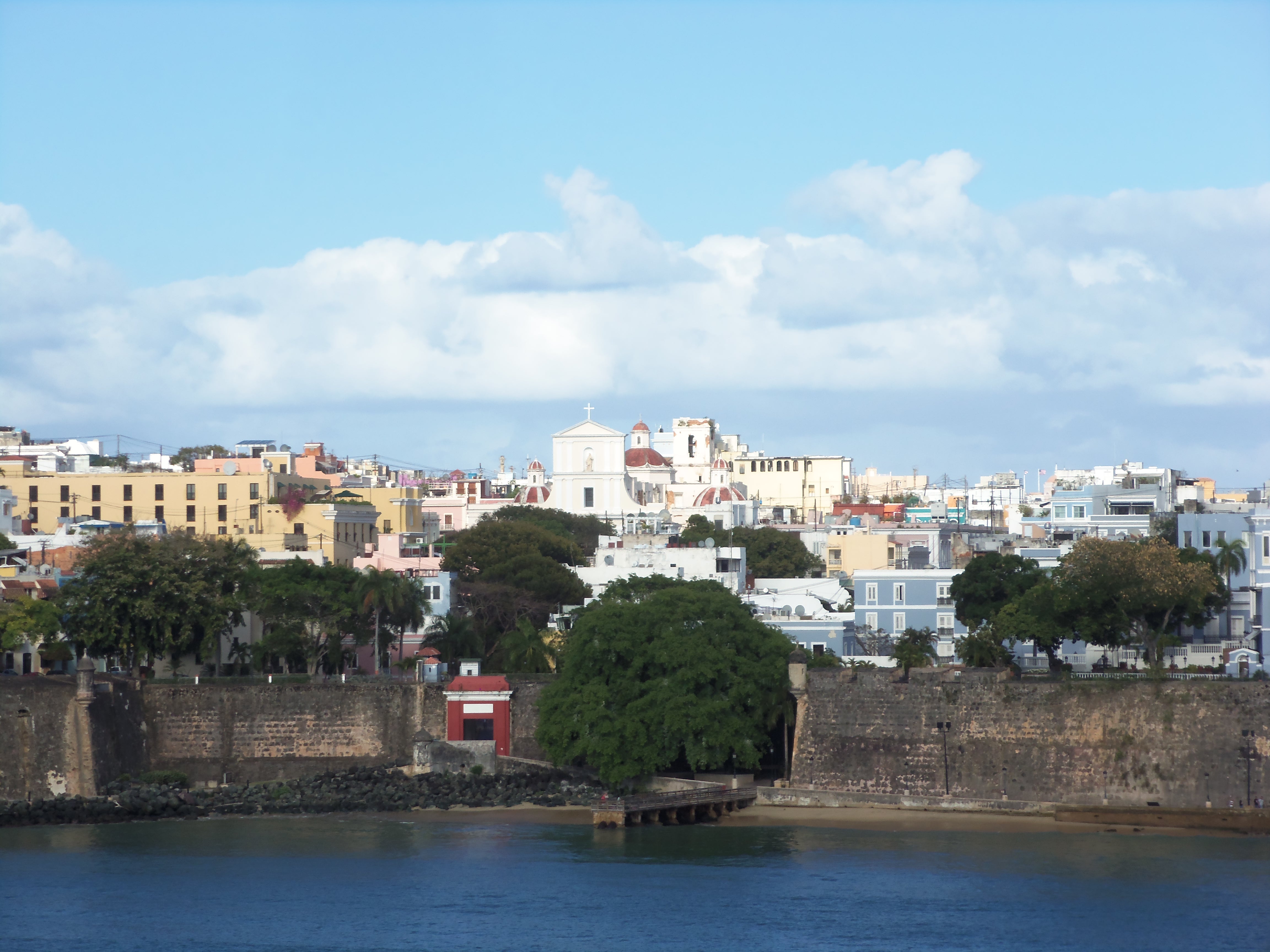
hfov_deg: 14.1
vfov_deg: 10.6
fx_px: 5136
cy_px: 476
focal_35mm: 140
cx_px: 635
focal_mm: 25.3
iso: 64
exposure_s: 1/320
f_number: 5.7
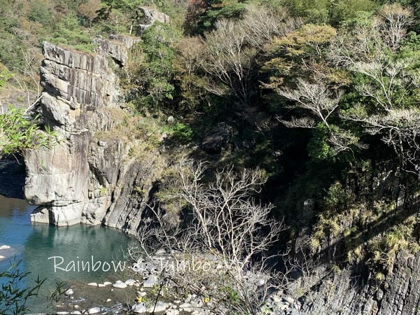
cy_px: 102
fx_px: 631
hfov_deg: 36.2
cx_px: 117
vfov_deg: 27.8
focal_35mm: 52
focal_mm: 4.25
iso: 25
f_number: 1.8
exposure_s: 1/972
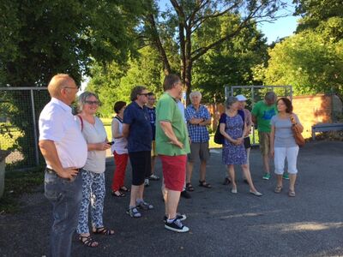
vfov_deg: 48.2
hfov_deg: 61.7
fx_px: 287
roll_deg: +1.9
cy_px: 128
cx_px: 172
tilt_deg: -3.5
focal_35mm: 29
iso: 32
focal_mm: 4.15
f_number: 2.2
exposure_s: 1/319
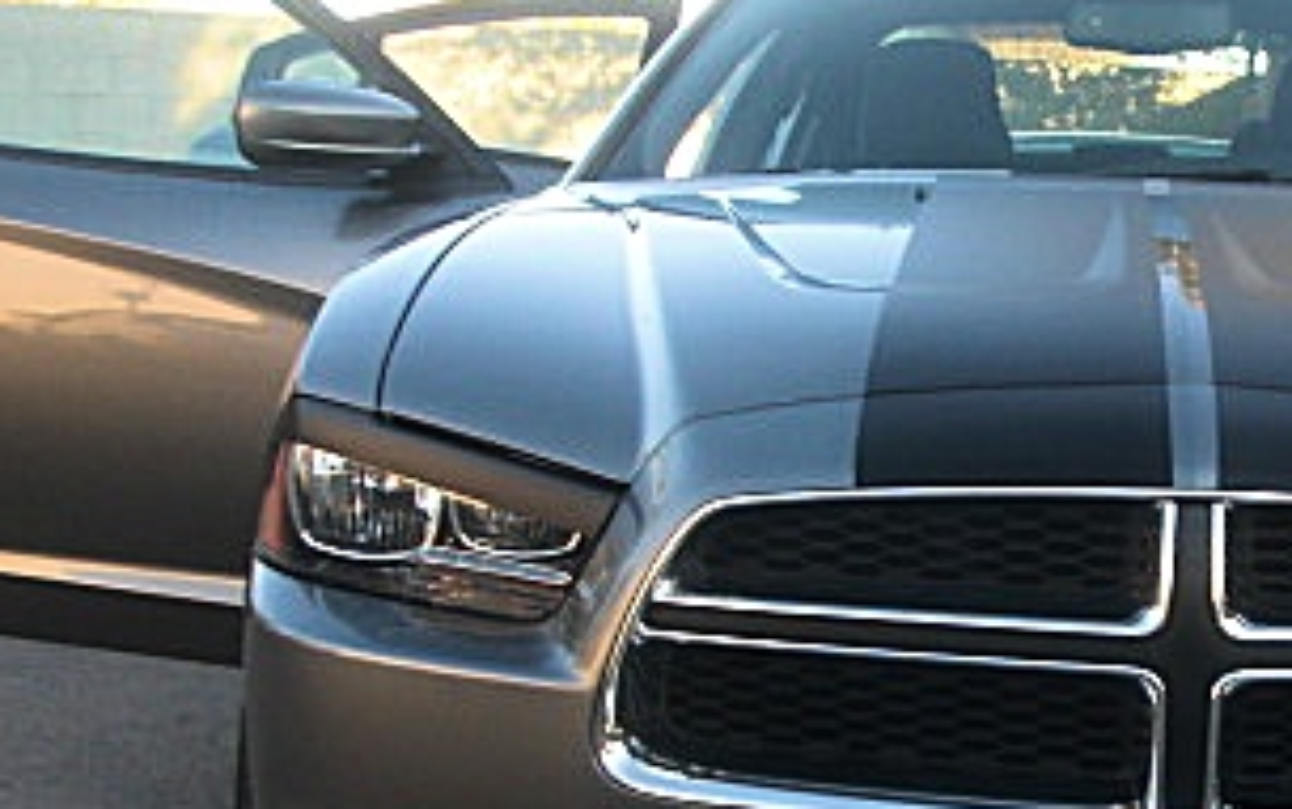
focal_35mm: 80
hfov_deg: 25.1
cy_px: 572
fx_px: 2818
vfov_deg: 16.3
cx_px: 1140
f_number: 2.8
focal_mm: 6.3
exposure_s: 1/80
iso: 50
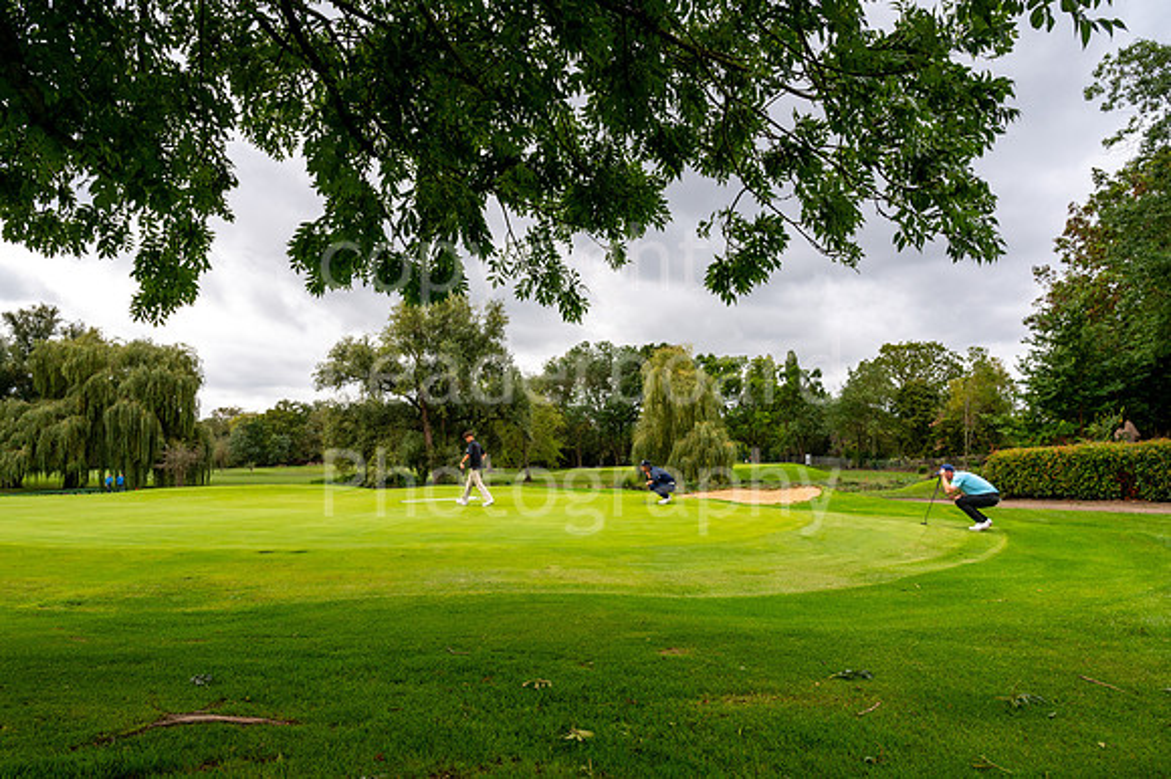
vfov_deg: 52.1
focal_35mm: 25
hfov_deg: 72.6
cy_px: 390
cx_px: 586
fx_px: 797
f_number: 7.1
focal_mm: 24
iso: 500
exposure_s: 1/640
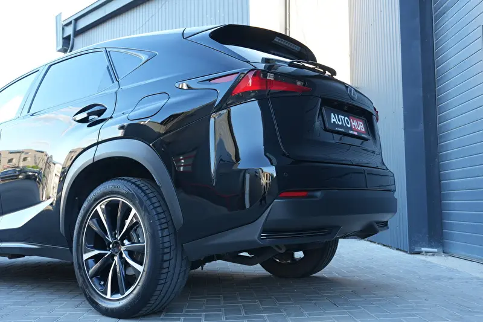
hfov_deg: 51.3
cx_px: 242
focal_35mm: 38
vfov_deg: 35.5
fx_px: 503
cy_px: 161
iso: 250
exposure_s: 1/60
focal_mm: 25
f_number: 4.5
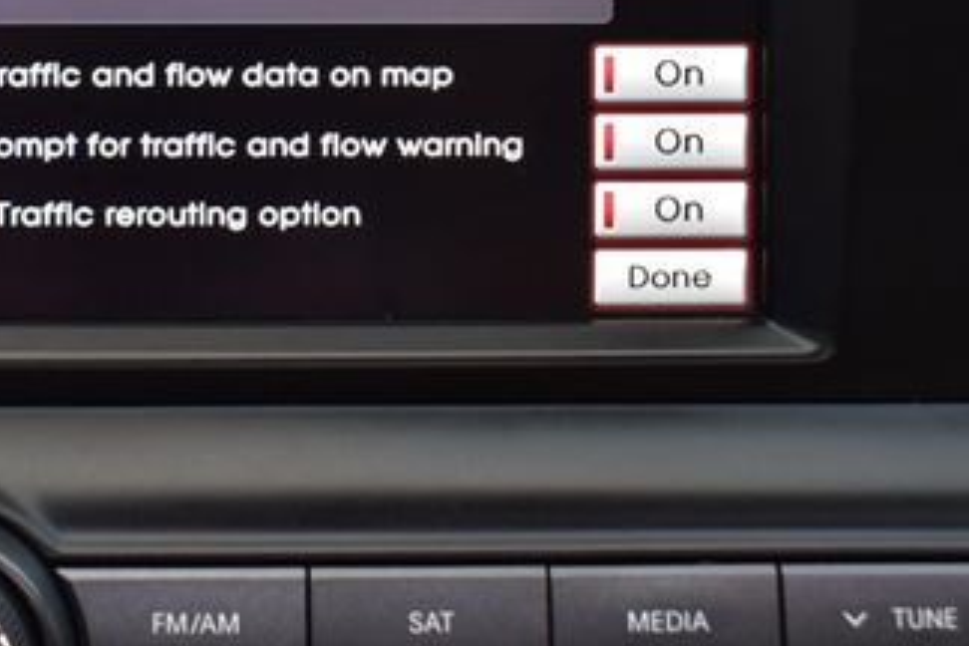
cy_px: 15
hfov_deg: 23.4
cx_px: 263
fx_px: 2314
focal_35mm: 86
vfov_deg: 15.6
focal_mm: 29
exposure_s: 1/15
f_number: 6.3
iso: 400
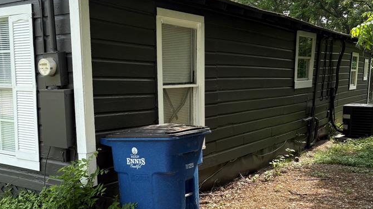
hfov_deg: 45.9
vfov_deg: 27.6
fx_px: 425
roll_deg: +0.7
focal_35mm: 43
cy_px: 126
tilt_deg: -6.3
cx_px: 99
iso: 50
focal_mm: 5.96
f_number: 1.6
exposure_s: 1/1081
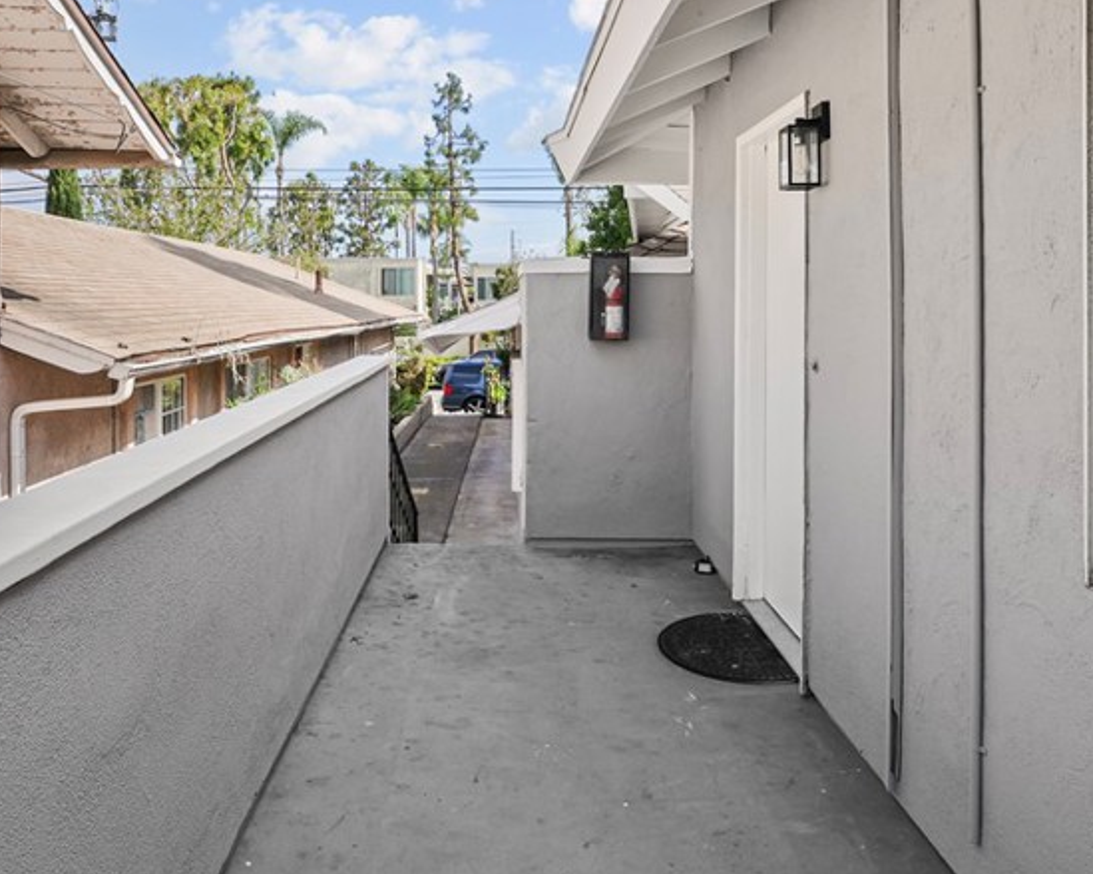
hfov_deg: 60.6
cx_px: 512
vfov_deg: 49.4
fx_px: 934
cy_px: 298
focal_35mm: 29
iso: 100
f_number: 8
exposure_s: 1/125
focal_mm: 16.5
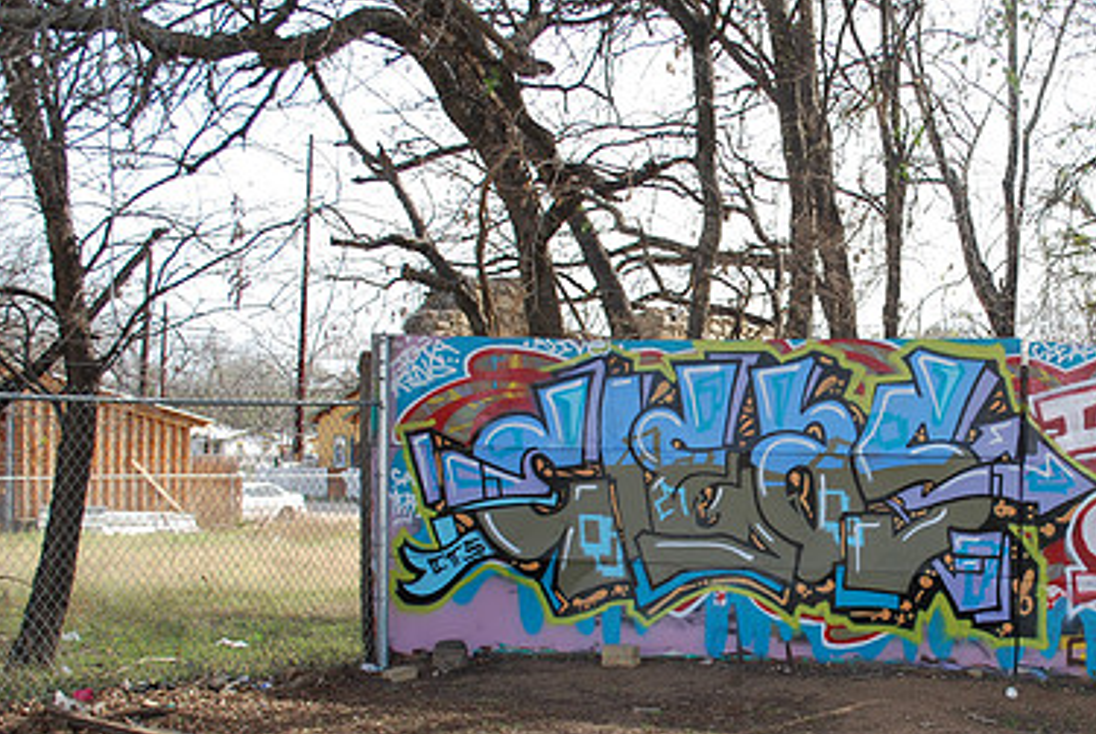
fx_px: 1554
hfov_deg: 37.8
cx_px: 833
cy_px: 483
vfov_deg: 26.4
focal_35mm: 51
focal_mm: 22
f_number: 5.6
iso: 100
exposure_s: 1/200
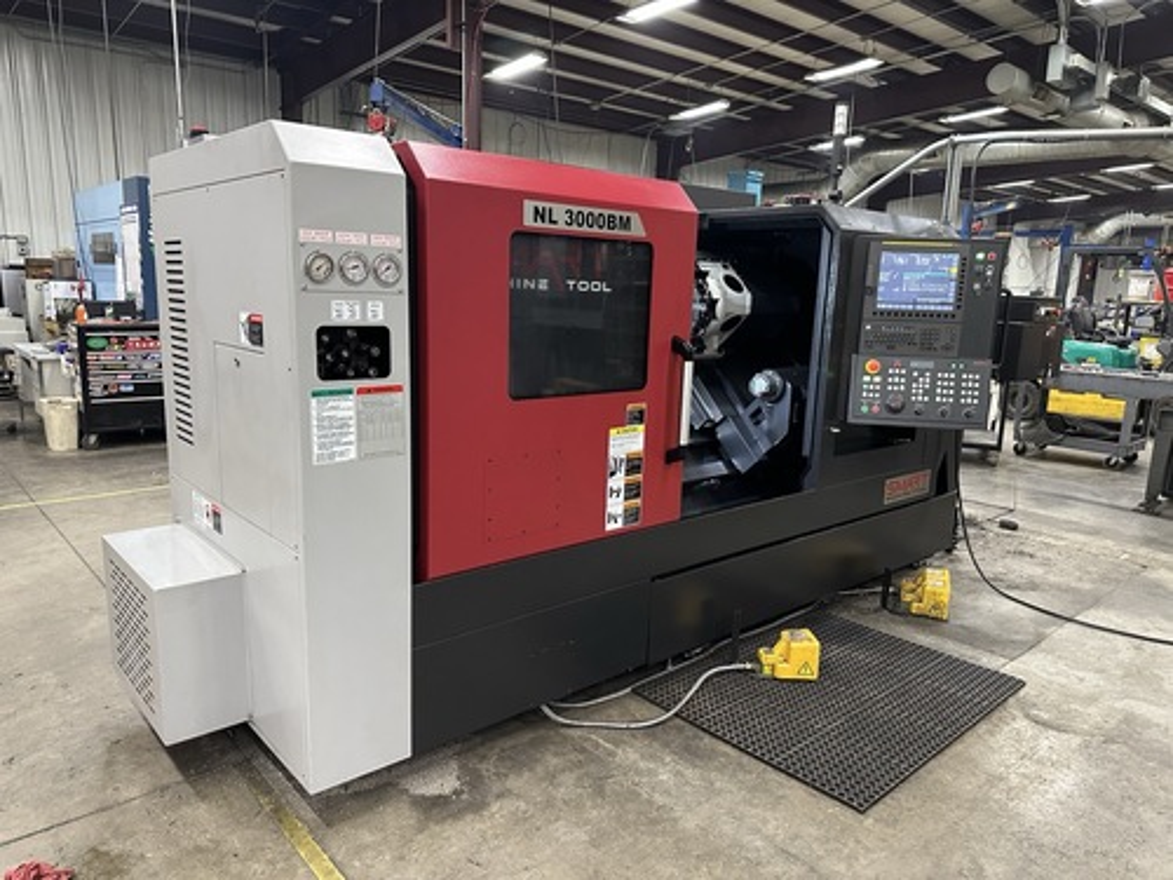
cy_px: 440
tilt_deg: -10.3
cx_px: 586
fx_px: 813
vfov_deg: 56.8
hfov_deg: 71.6
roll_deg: -1.8
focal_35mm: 24
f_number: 1.78
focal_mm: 6.86
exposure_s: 1/60
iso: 320
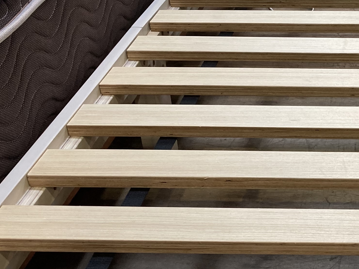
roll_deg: -0.3
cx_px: 399
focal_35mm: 76
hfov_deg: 23.9
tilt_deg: -34.9
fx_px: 788
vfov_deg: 19.1
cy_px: 234
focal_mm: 3.99
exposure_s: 1/50
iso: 64
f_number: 1.8
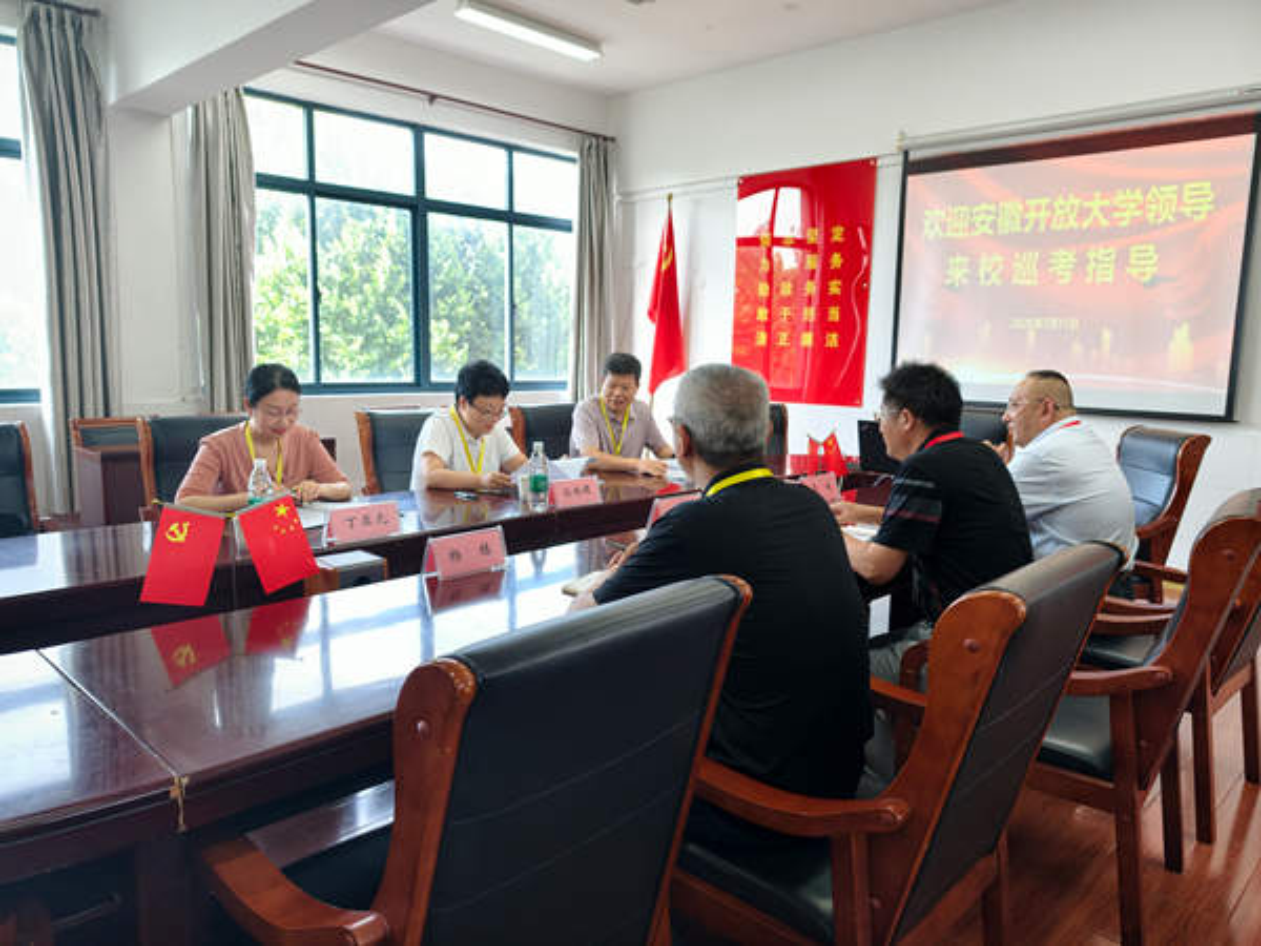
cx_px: 630
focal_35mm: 24
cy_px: 473
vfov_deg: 56.8
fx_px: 874
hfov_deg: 71.6
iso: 124
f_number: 1.57
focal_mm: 7
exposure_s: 1/100
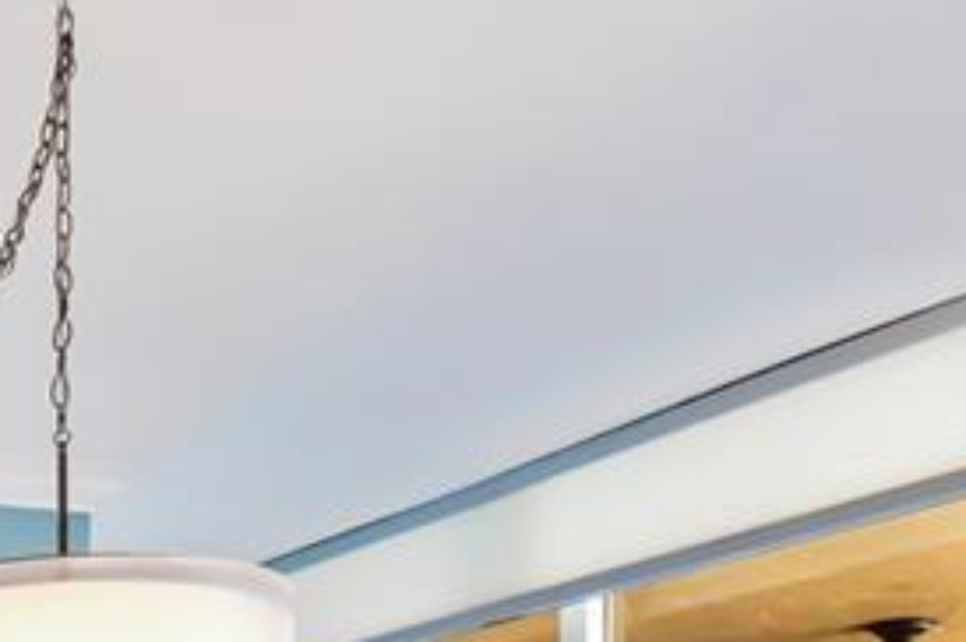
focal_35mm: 56
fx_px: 1501
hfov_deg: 25.2
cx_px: -546
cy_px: 912
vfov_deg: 21.1
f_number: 8
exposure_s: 1/8
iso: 200
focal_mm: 10
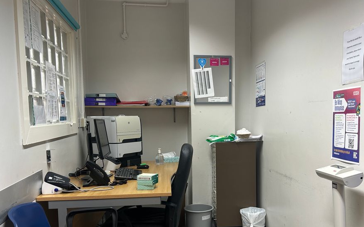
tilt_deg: -4.9
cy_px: 149
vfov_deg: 35.9
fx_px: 347
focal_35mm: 35
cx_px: 204
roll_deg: +0.6
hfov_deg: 55.2
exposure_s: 1/50
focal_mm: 5.7
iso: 64
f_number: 1.5
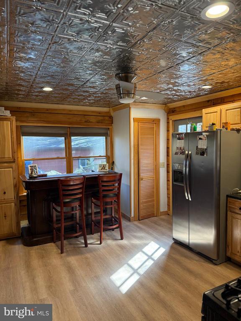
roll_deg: +0.1
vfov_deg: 71.6
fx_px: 223
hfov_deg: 56.8
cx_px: 120
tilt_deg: -4.3
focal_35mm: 24
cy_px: 160
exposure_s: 1/120
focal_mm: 6.76
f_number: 1.78
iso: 160
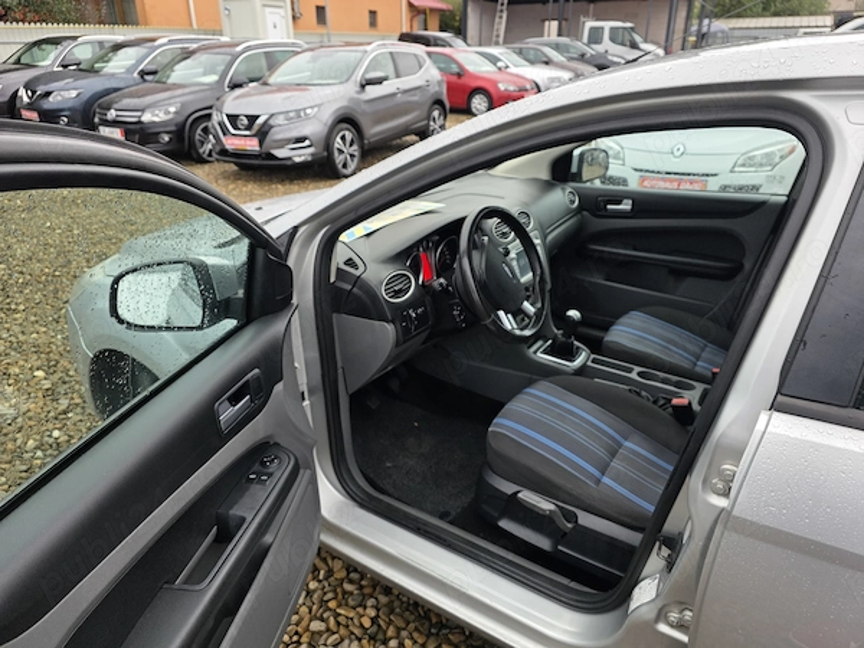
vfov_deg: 58.9
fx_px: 574
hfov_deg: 73.9
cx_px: 432
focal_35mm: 23
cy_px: 324
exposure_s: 1/180
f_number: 1.7
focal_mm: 6.3
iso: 64
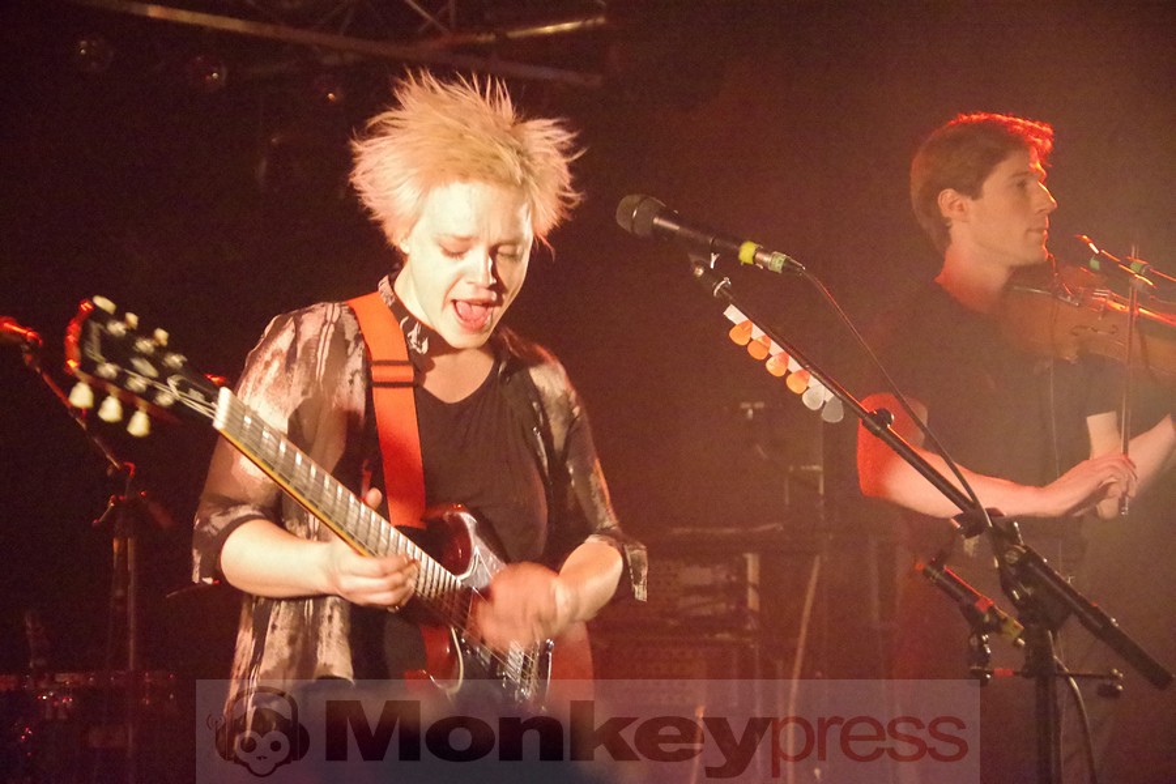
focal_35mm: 90
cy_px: 392
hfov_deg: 22.6
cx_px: 588
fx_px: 2940
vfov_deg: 15.2
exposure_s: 1/50
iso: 12800
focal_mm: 60
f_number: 4.5
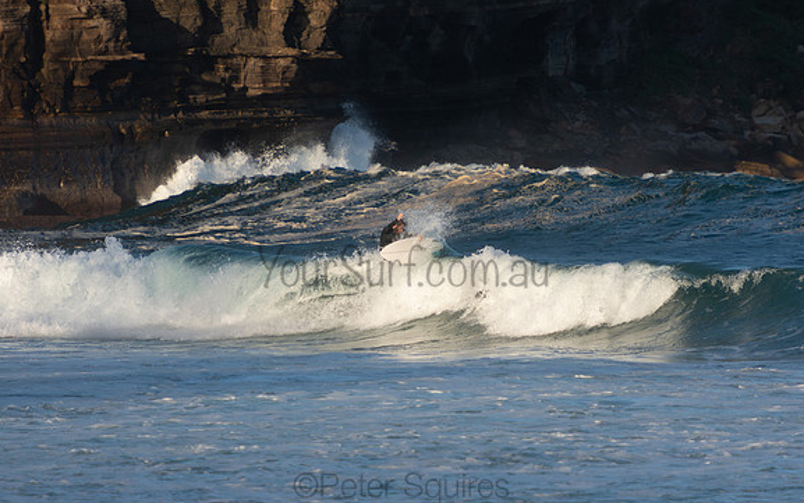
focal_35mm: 492
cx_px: 401
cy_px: 254
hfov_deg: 4.3
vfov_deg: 2.7
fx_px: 10784
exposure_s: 1/800
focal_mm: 320
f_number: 5.6
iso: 200
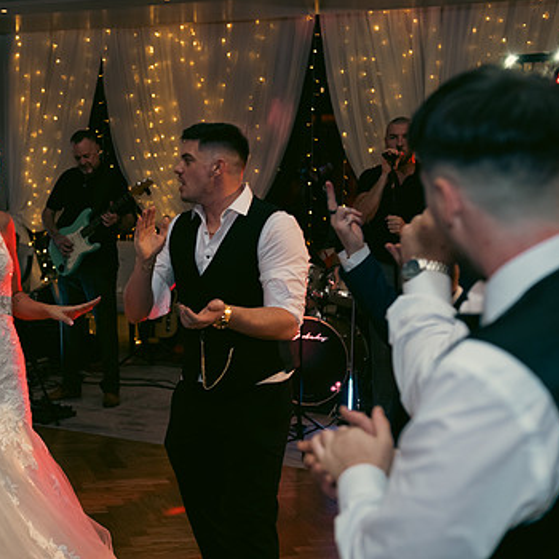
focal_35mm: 62
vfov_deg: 27.7
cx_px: 137
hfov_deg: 27.3
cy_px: 280
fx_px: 1133
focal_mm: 44
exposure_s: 1/160
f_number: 3.5
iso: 640
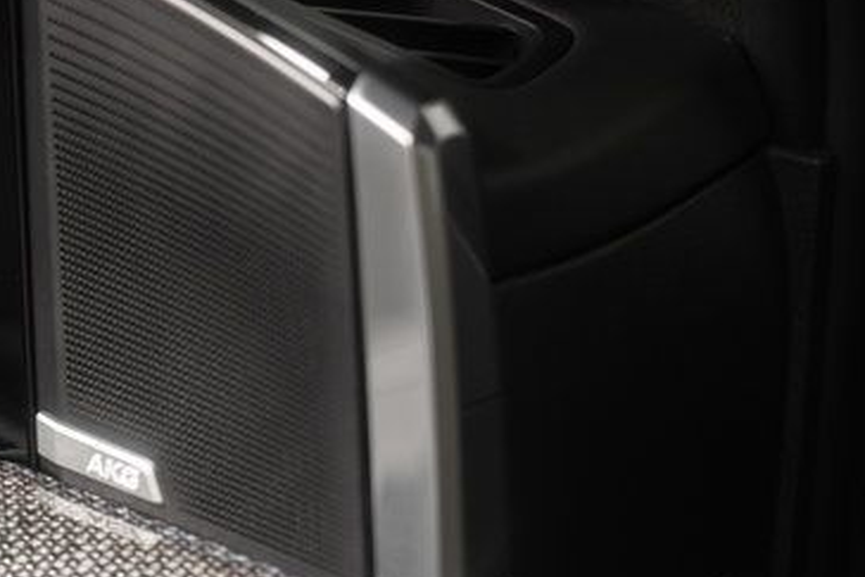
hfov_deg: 13.4
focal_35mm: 149
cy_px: 528
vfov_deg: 9.2
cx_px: -190
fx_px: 3581
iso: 250
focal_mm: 53
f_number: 3.2
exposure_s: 1/50
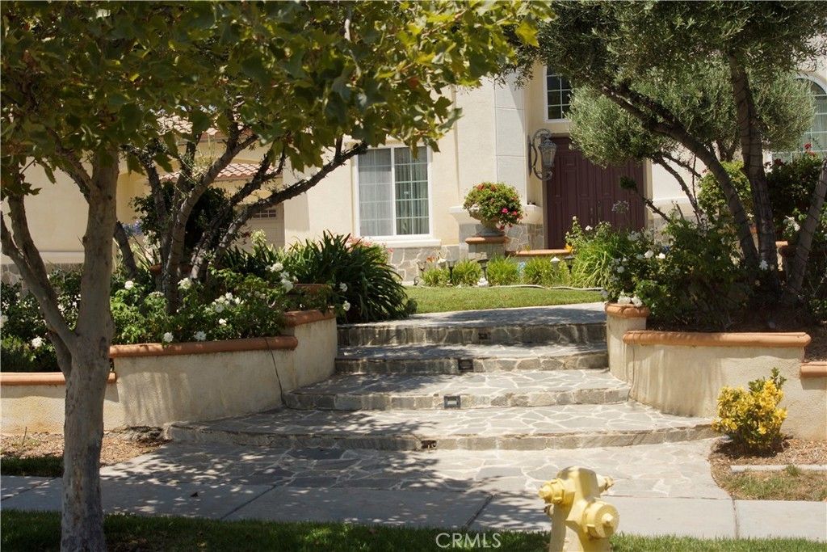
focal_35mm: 52
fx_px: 1206
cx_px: 414
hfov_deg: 37.8
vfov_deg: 25.8
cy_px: 276
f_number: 6.3
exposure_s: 1/400
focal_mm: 35
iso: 100
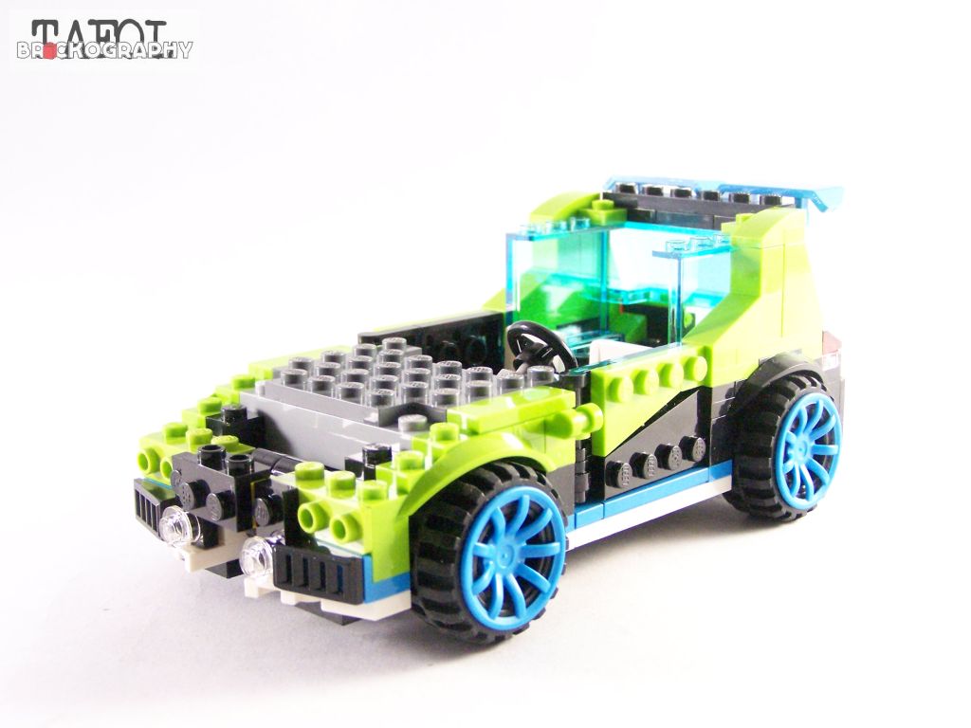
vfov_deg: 26.1
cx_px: 486
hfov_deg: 34.3
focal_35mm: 56
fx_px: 1571
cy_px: 364
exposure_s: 1/45
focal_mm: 9.3
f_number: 3.1
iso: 400
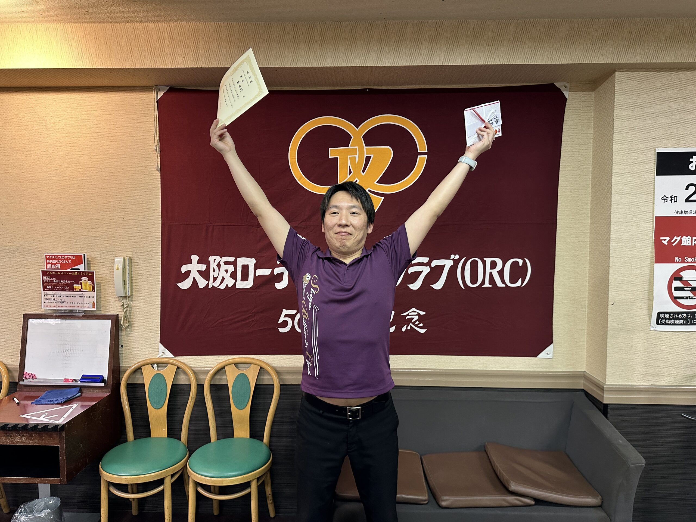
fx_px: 483
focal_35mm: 24
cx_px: 348
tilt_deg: -3.3
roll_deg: -0.3
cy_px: 261
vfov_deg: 56.8
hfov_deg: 71.6
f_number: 1.78
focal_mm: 6.86
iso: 250
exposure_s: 1/60
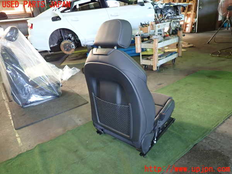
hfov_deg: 69.4
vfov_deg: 54.9
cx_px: 116
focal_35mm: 25
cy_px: 87
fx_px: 168
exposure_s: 1/30
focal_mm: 4.5
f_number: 2
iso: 250
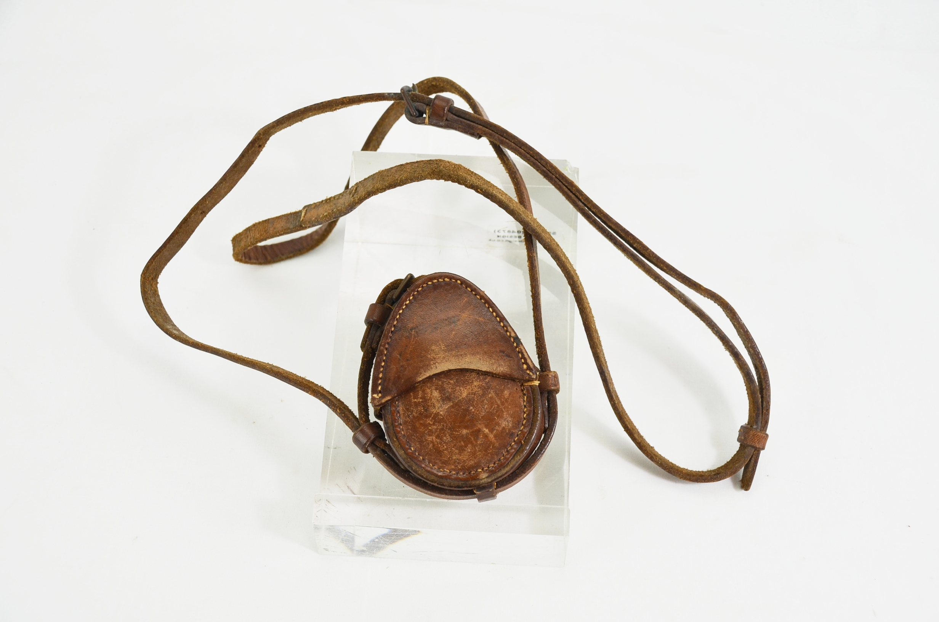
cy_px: 311
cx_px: 470
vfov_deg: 28.8
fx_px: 1210
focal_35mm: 46
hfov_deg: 42.4
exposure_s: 1/125
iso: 220
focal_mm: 31
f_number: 5.6
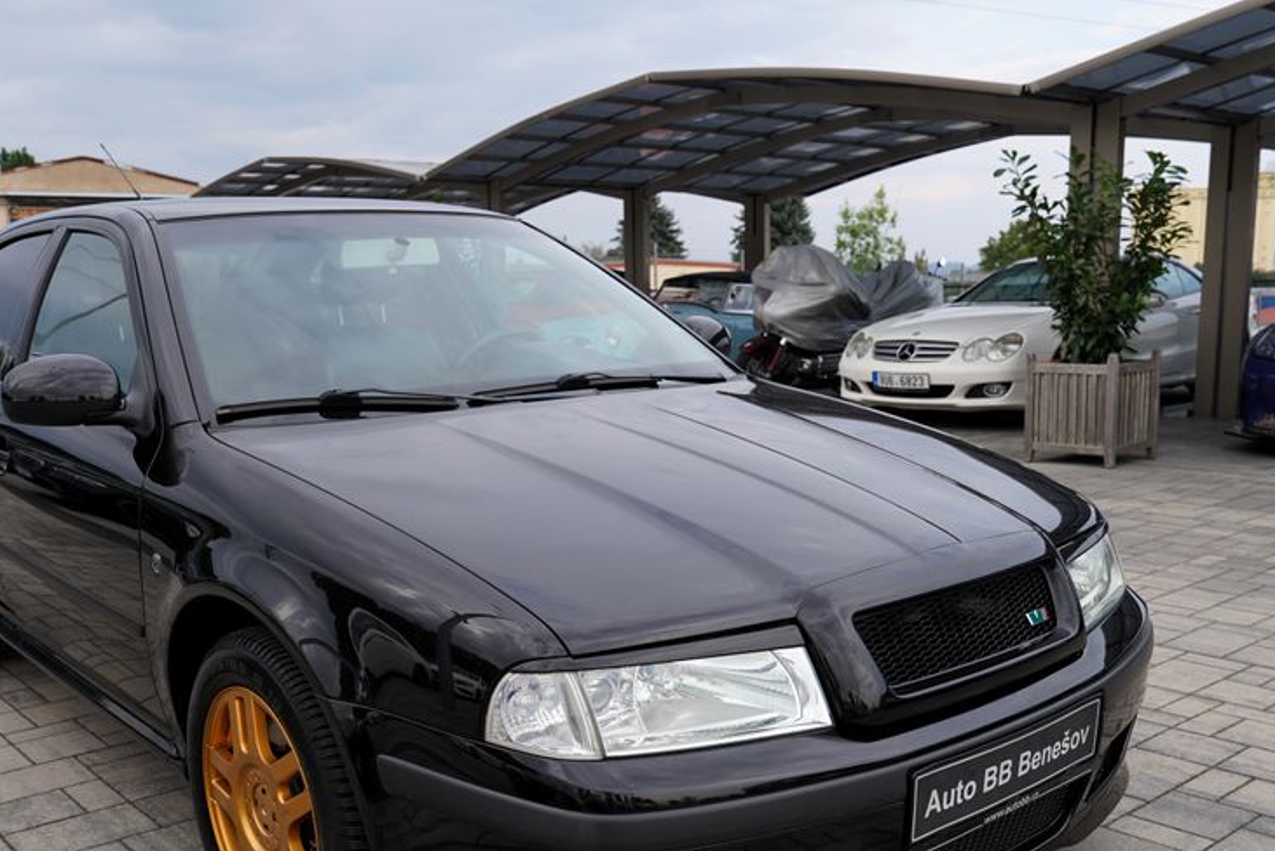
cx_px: 555
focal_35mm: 35
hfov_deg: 54.3
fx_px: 1240
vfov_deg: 37.5
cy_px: 569
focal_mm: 25
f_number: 5.6
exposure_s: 1/100
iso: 100
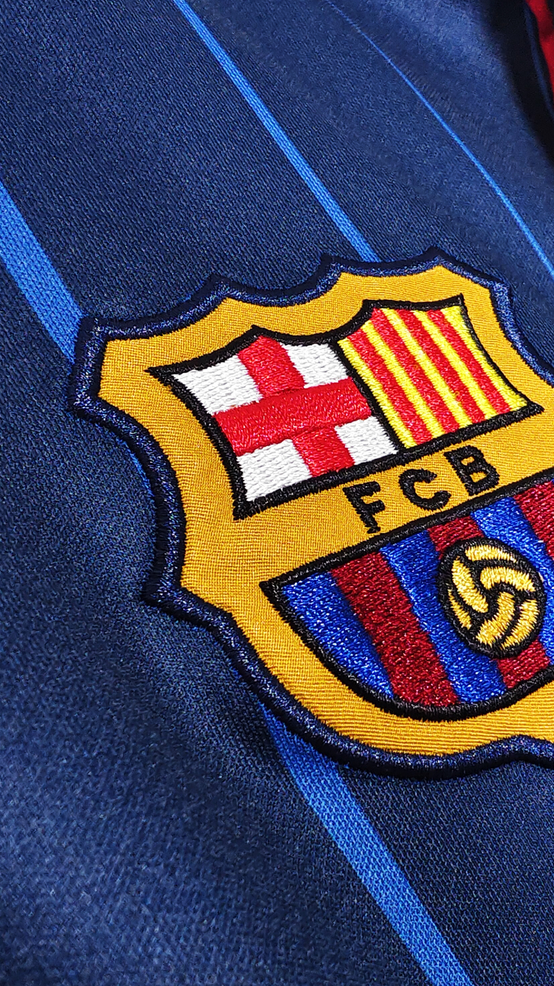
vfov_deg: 58.0
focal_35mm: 34
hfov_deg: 34.1
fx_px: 888
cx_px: 402
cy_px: 498
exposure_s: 1/60
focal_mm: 2.59
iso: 227
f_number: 2.2
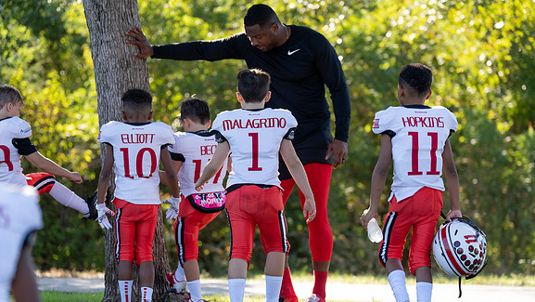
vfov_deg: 8.8
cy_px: 179
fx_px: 1958
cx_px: 268
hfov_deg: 15.6
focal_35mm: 138
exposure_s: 1/1000
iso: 320
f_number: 2.8
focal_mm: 118
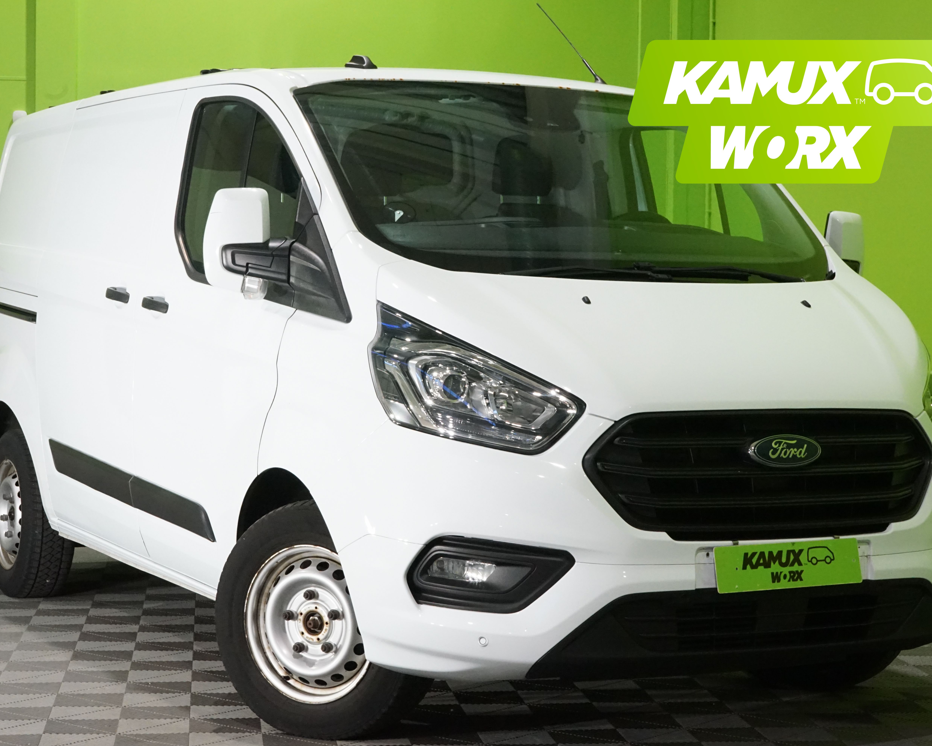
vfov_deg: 20.2
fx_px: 2096
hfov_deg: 25.1
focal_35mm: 76
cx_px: 464
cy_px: 375
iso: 6400
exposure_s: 1/40
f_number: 16
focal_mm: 67
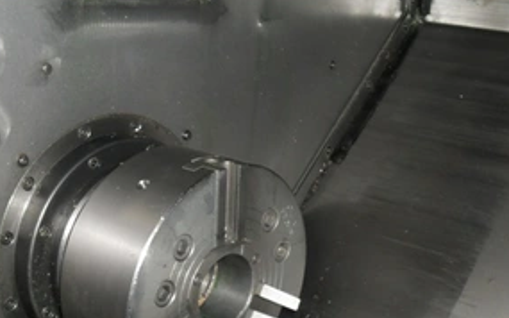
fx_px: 721
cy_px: 259
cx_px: 304
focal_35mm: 52
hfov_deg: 38.7
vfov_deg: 24.4
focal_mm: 6.3
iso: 200
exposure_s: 1/45
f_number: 3.2
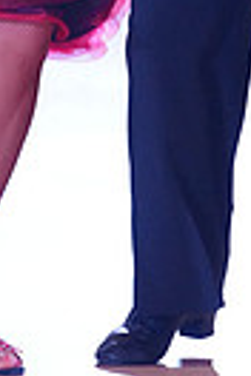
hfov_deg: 2.6
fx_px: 5438
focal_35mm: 520
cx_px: 44
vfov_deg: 3.9
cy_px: -256
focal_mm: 118
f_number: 2.8
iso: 5000
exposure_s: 1/400
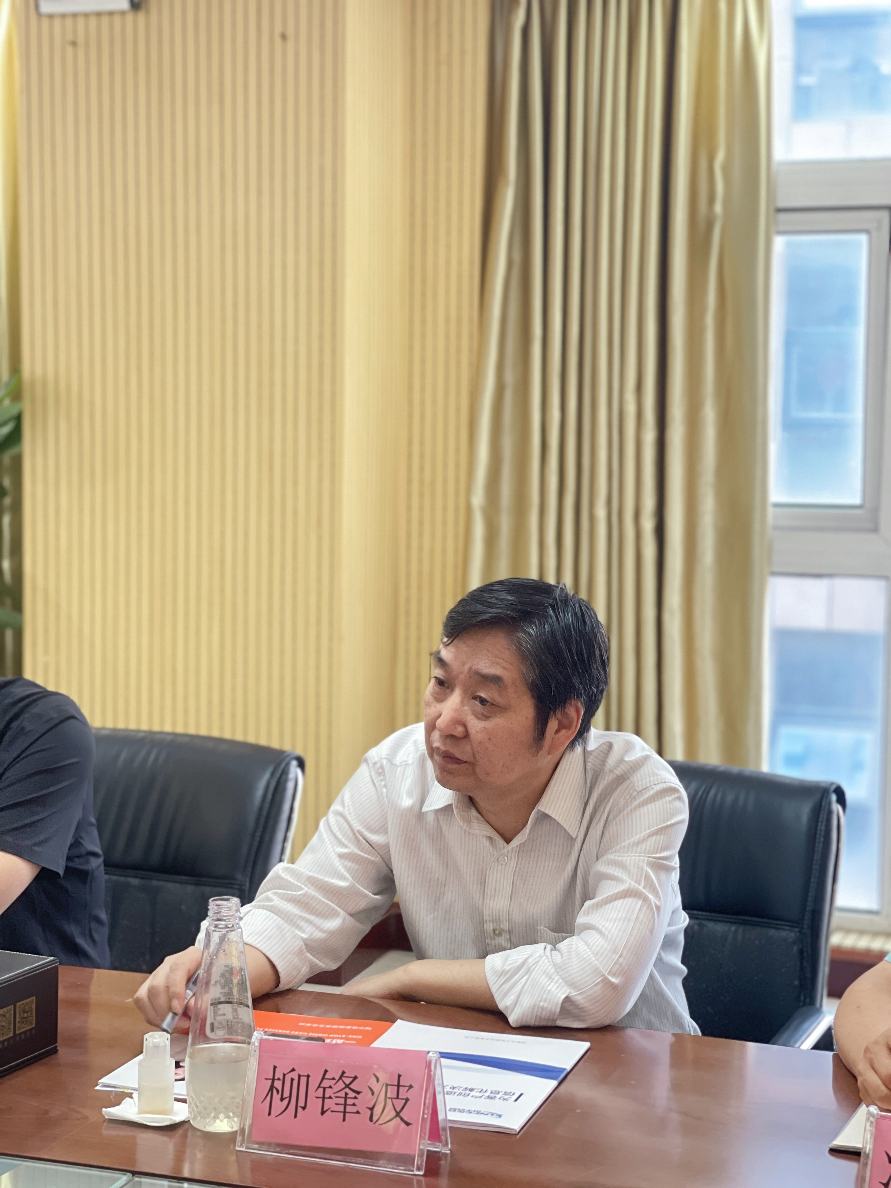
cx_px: 446
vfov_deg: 30.3
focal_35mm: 64
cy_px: 594
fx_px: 2196
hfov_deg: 22.9
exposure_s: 1/33
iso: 160
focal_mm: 7.5
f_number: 2.2
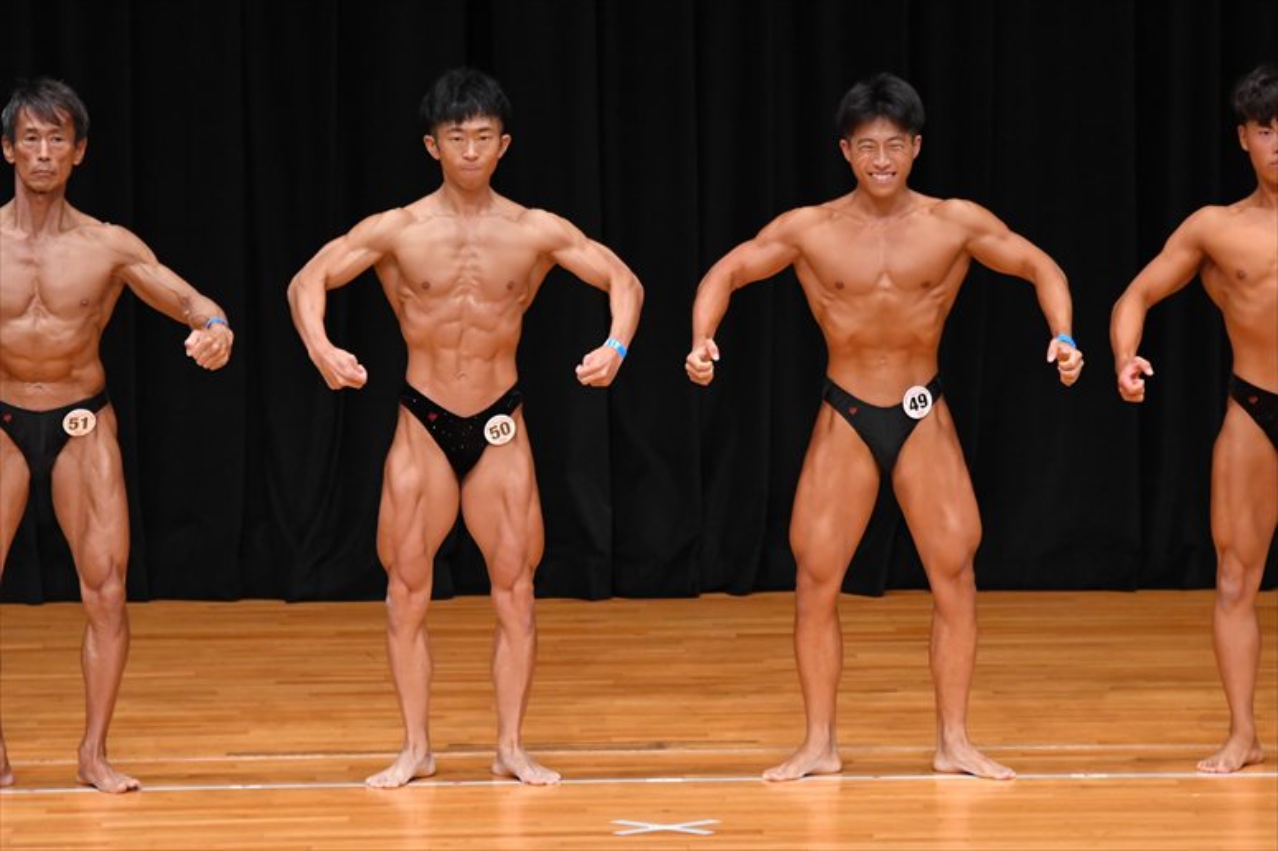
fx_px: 10113
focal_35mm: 285
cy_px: 426
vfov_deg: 4.8
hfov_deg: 7.2
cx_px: 639
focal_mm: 190
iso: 3200
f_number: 5.6
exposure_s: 1/400
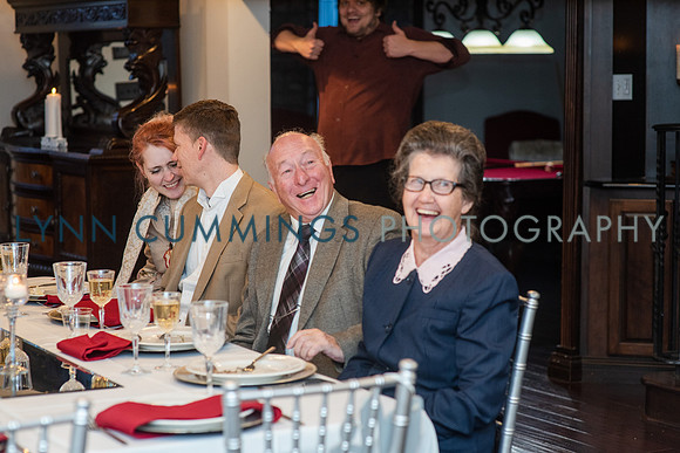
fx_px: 1606
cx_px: 340
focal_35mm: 85
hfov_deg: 23.9
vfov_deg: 16.1
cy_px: 226
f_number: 3.2
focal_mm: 85
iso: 1250
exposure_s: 1/160
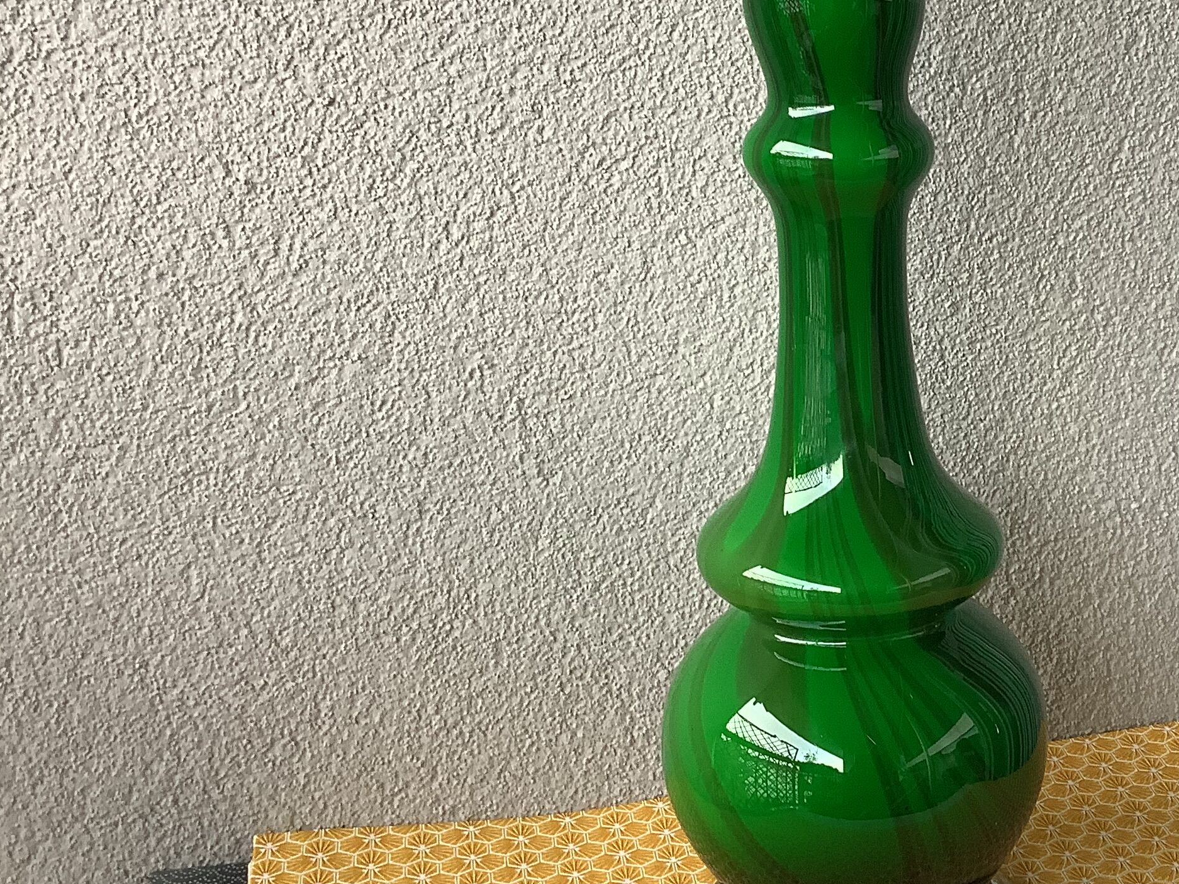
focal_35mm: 54
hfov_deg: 34.5
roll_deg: +1.0
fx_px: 1839
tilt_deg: -9.6
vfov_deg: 26.9
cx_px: 943
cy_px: 337
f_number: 2.4
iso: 64
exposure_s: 1/50
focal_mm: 3.3
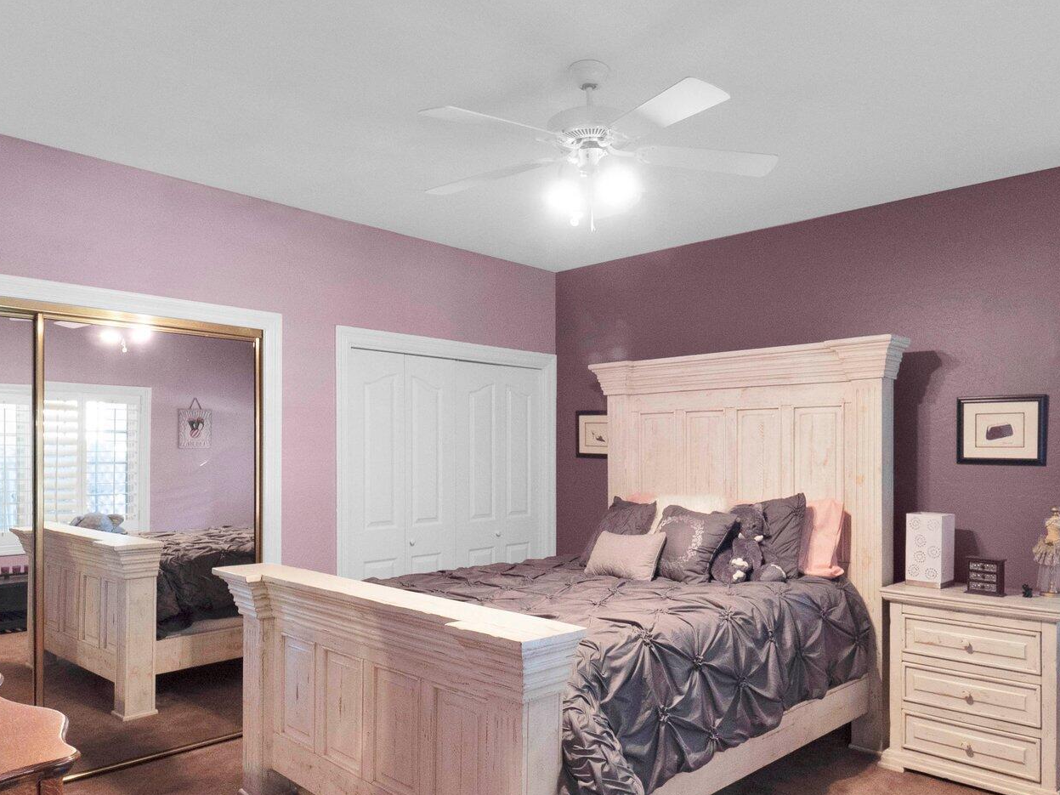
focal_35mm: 23
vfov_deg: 57.5
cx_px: 627
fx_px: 704
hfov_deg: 73.3
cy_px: 533
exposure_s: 1/8
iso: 800
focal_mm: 7
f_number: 4
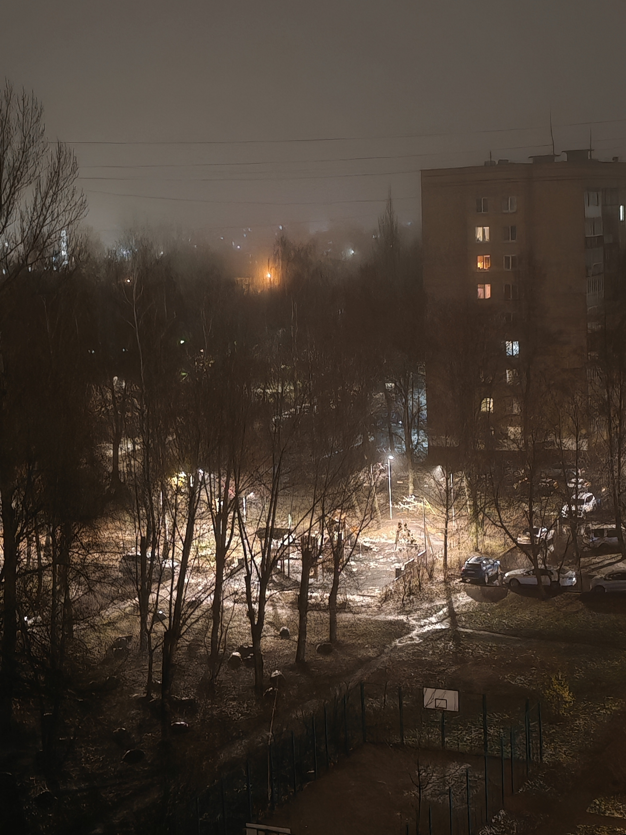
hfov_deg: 22.3
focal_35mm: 66
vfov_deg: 29.4
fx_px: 1591
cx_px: 313
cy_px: 418
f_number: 1.9
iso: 10000
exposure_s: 1/9
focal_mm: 6.12
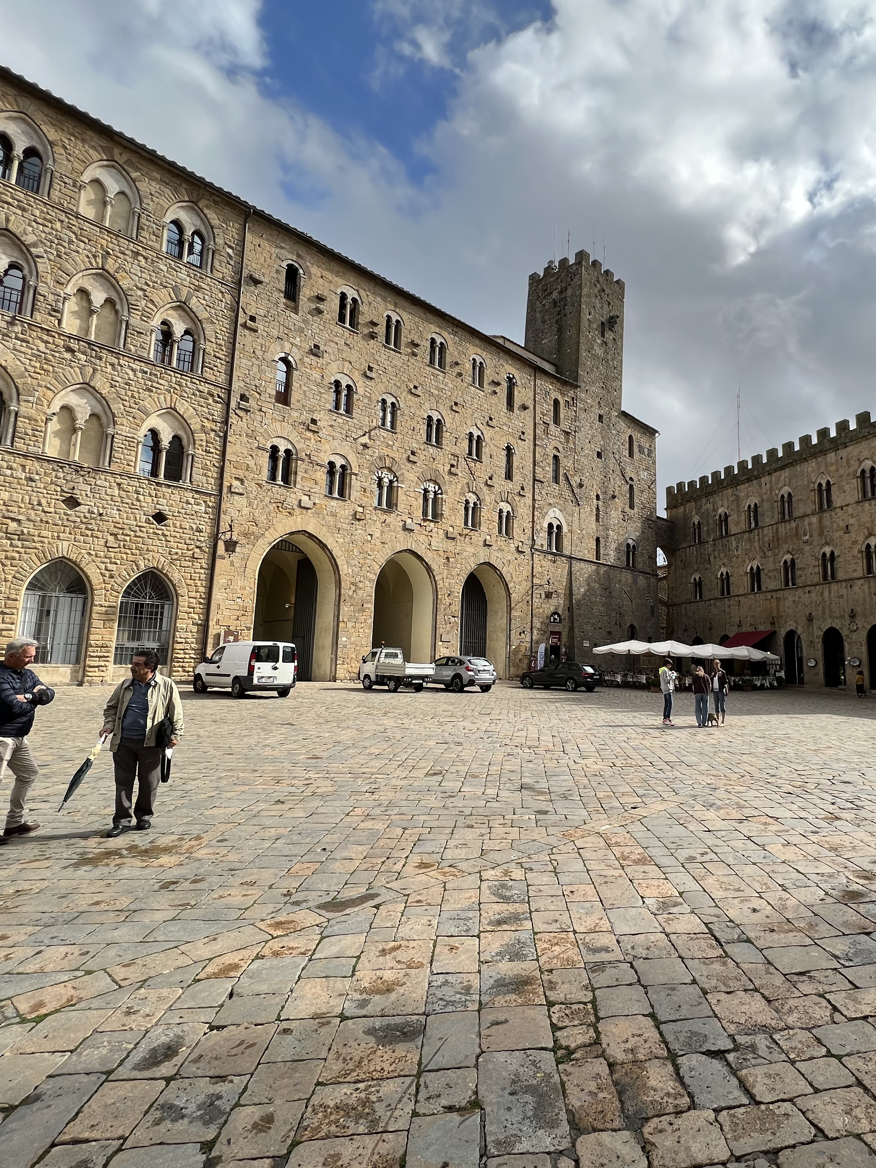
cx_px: 599
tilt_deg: +8.2
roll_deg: +0.0
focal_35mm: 18
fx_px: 607
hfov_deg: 69.1
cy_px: 574
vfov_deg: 87.7
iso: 32
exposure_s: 1/1193
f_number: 1.8
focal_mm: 1.57
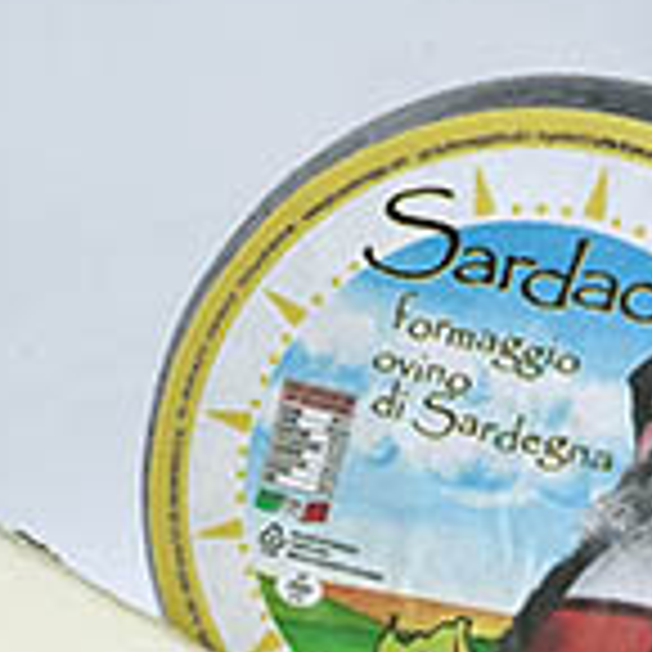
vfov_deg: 19.6
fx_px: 1854
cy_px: 569
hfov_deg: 19.9
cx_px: 261
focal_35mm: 87
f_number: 16
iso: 320
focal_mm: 37
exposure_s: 1/40
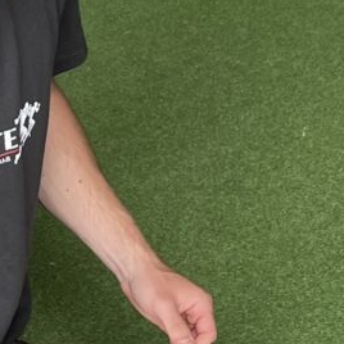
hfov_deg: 14.8
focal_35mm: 112
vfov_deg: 15.4
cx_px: -117
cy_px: 298
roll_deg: +4.1
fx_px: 1259
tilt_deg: -33.1
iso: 50
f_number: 1.5
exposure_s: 1/120
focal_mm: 5.7
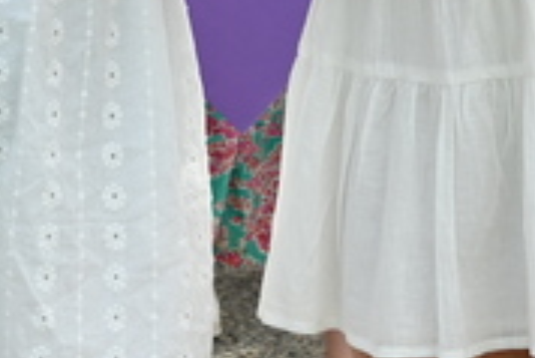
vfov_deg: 5.6
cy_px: -417
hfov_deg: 8.5
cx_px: 523
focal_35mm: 241
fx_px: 3584
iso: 100
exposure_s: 1/320
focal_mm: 42
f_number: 6.3
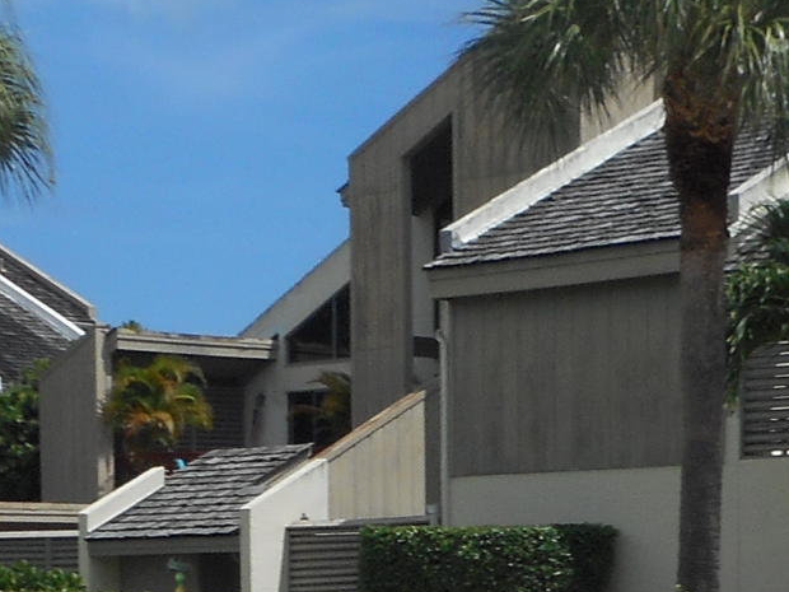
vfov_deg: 11.9
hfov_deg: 16.3
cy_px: 794
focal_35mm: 121
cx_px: 452
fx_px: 2758
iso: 80
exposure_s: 1/200
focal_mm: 4.5
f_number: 10.5
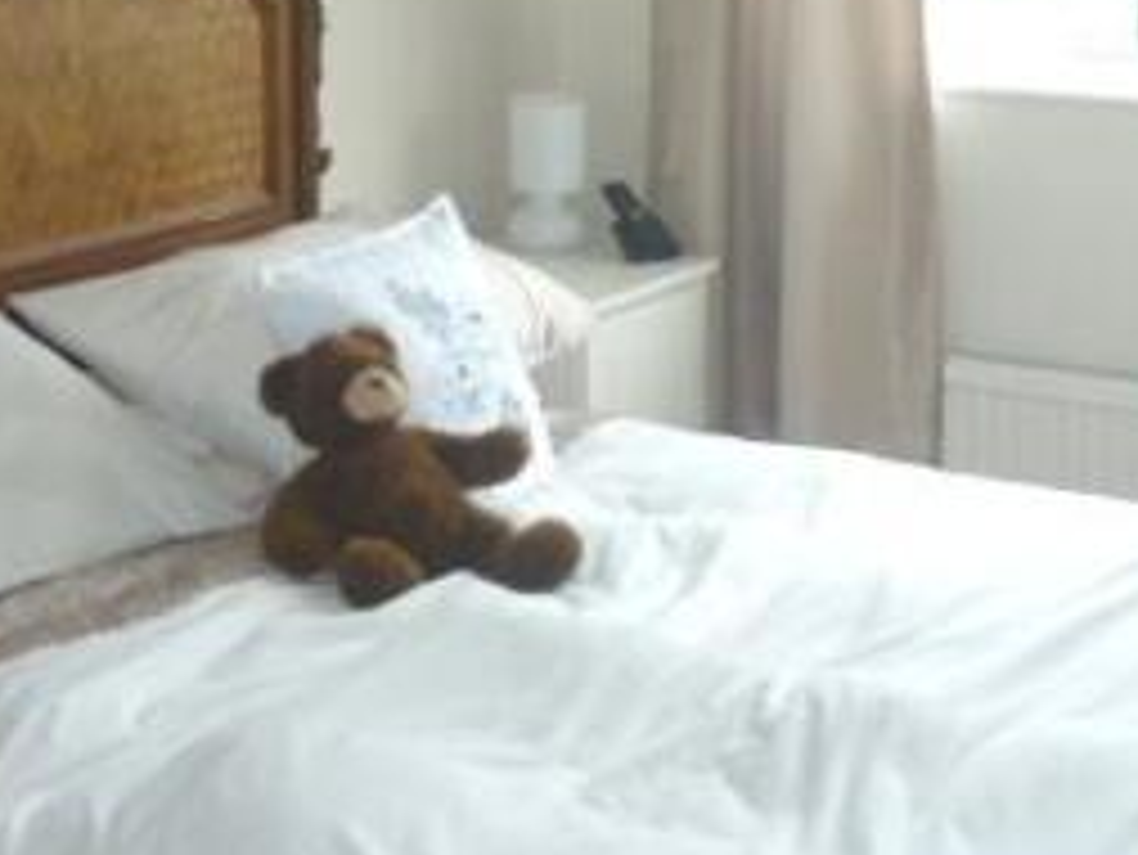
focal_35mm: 76
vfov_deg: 19.2
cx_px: 785
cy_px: 196
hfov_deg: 25.5
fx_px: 2500
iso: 100
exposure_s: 1/30
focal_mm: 5.5
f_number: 2.8
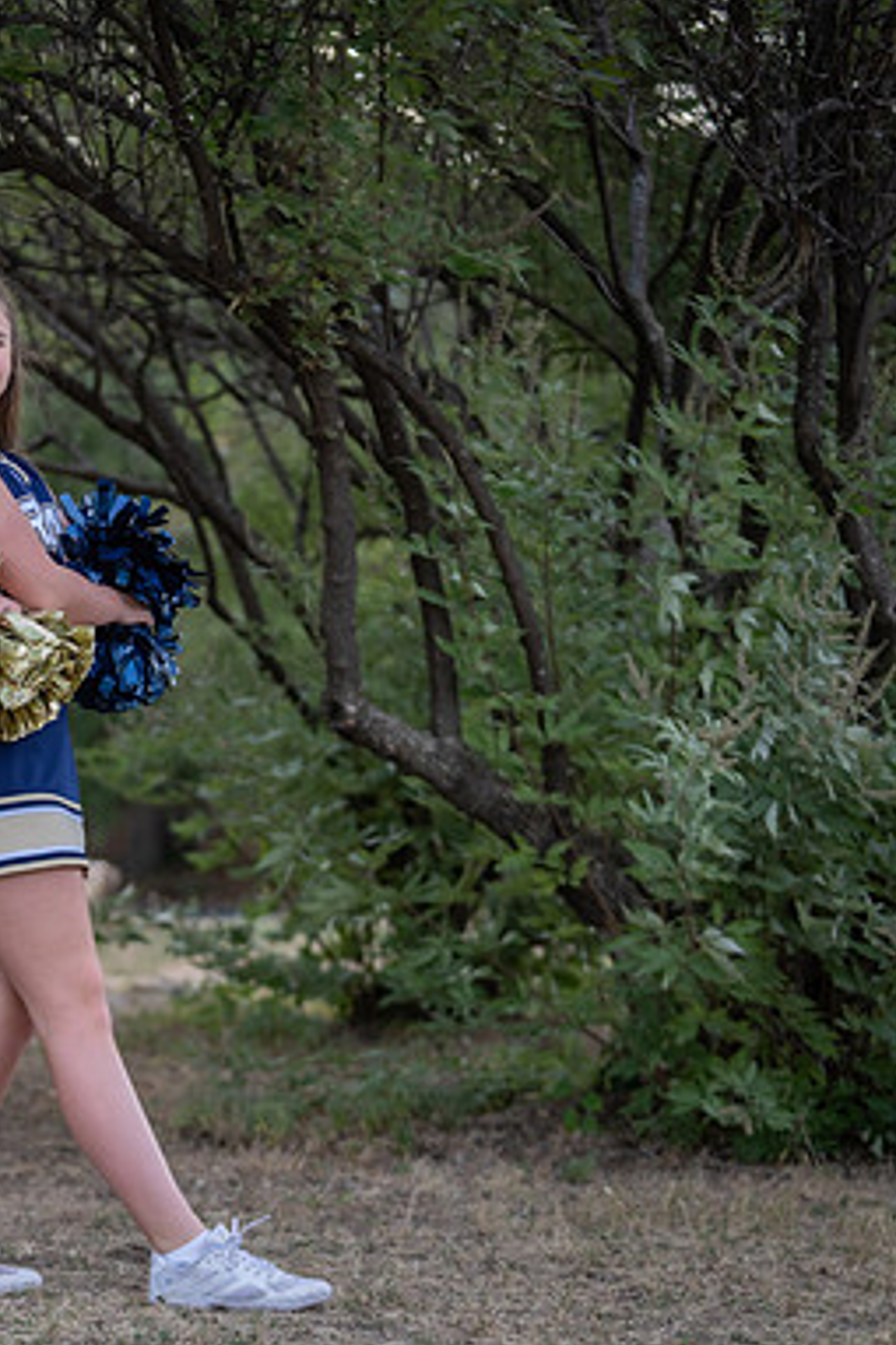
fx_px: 3961
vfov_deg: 19.3
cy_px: 669
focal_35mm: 106
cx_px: -53
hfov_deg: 12.7
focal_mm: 70
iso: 160
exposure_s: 1/400
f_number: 2.8
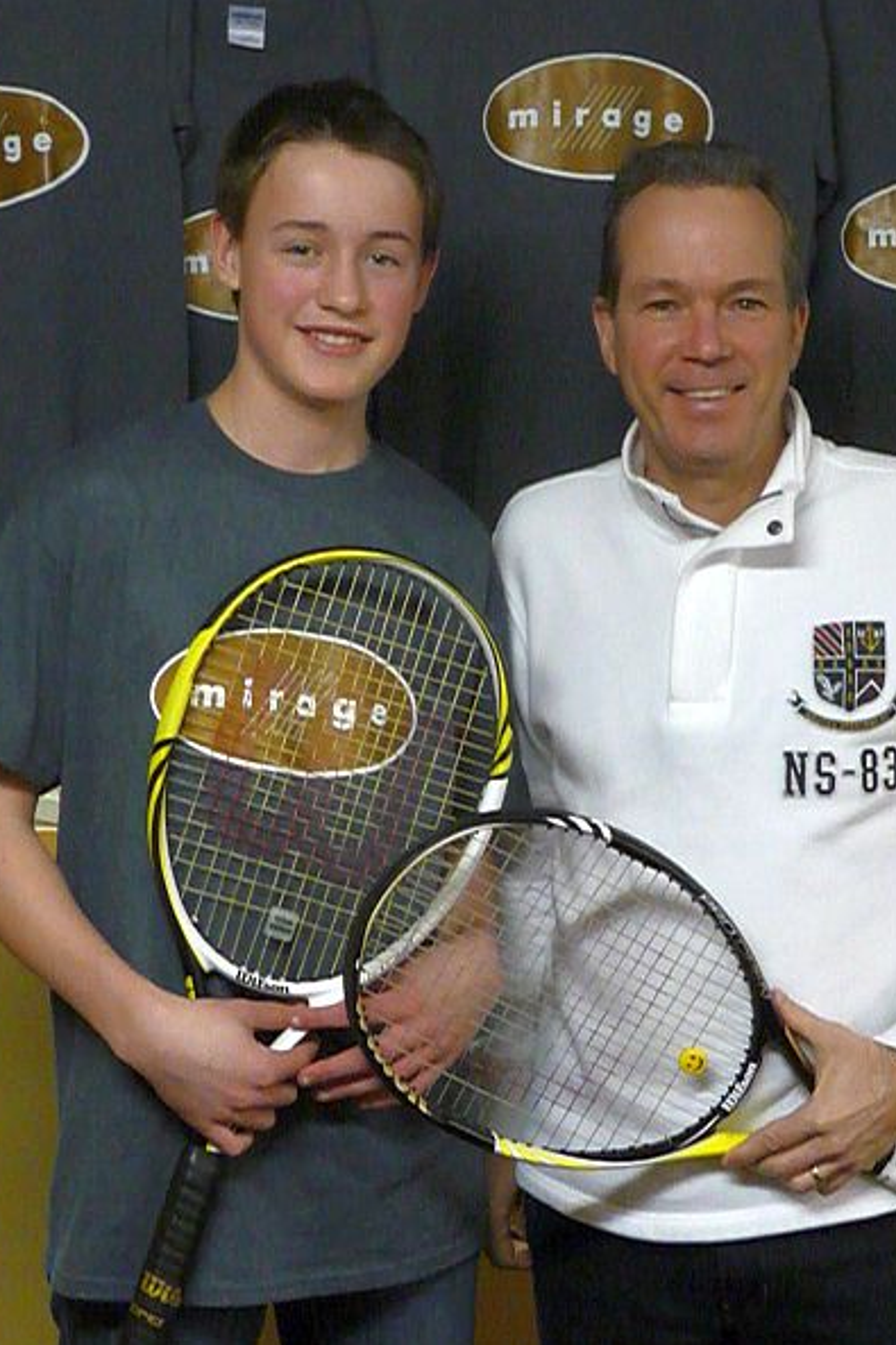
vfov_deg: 23.4
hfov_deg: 15.7
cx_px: 547
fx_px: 3250
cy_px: 676
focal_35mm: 87
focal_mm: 10.5
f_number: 4.5
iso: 800
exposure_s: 1/25
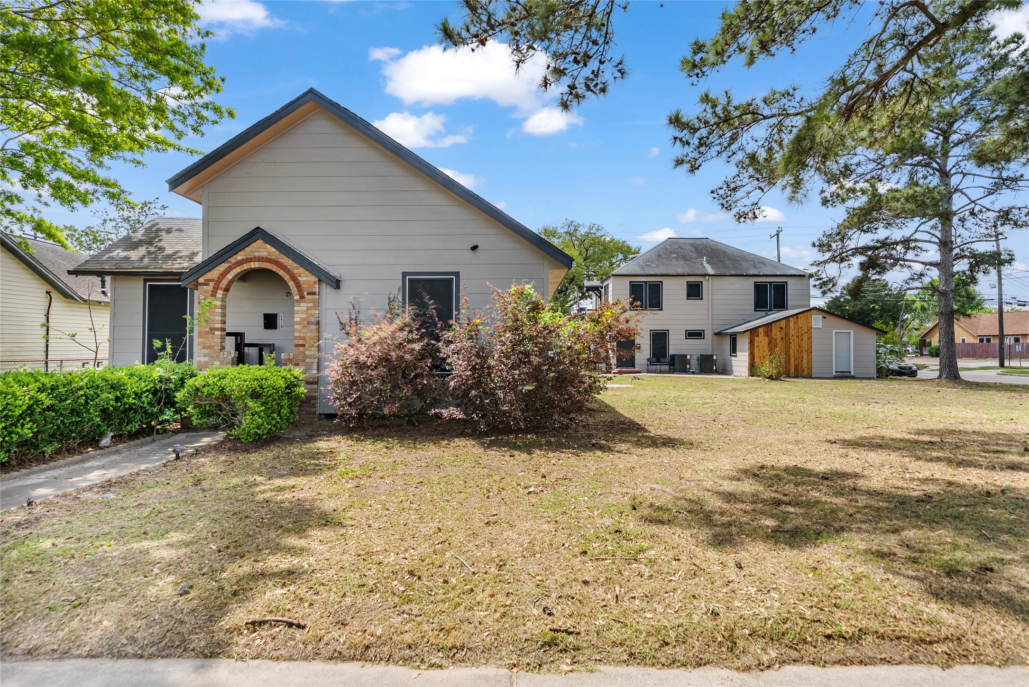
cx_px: 514
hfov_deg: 90.0
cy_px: 344
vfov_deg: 67.4
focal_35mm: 18
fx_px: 515
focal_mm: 18
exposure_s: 1/200
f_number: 6.3
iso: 200
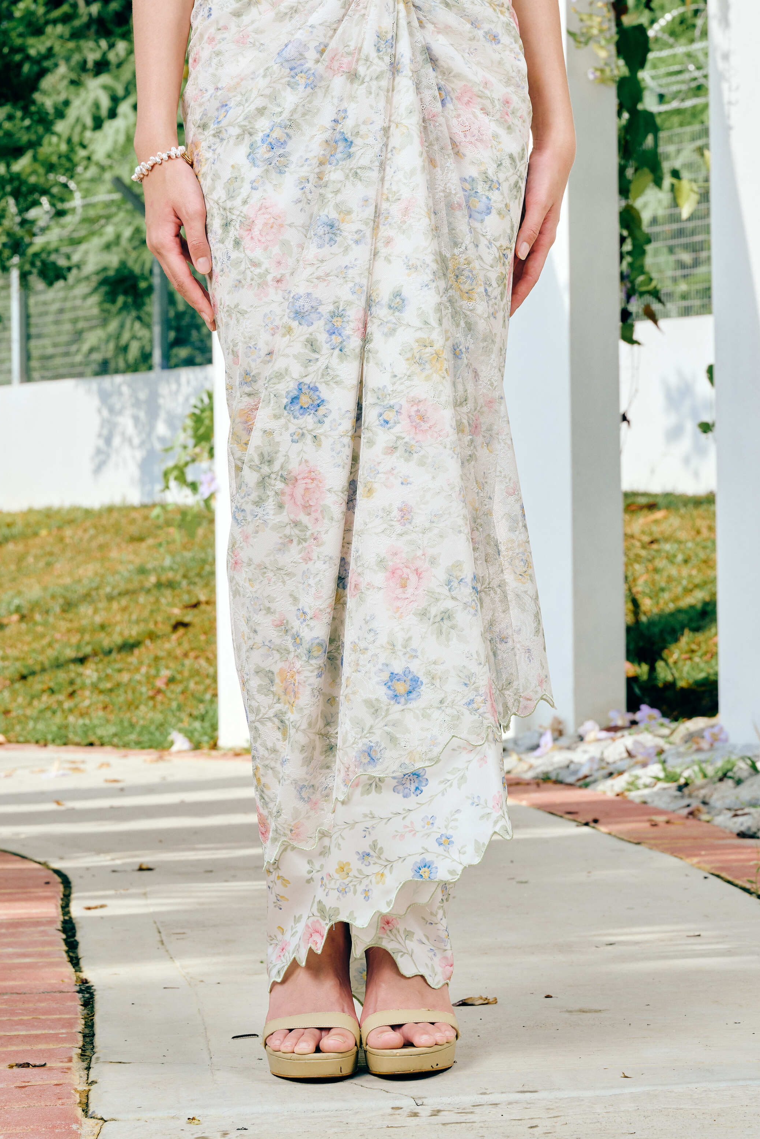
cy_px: 520
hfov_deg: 14.5
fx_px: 2976
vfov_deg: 21.7
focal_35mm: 94
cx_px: 424
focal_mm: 71
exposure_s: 1/125
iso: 125
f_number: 10
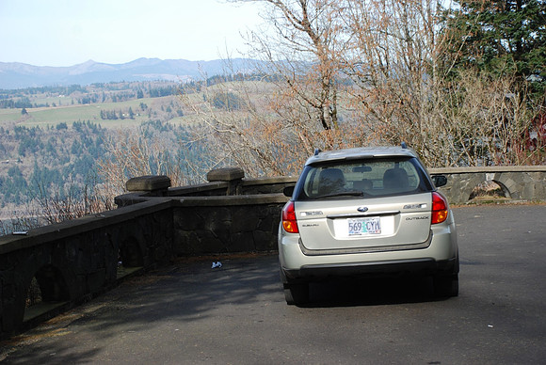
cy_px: 182
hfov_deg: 30.5
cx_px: 273
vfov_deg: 20.7
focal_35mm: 66
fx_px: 1002
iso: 200
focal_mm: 44
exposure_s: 1/400
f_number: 5
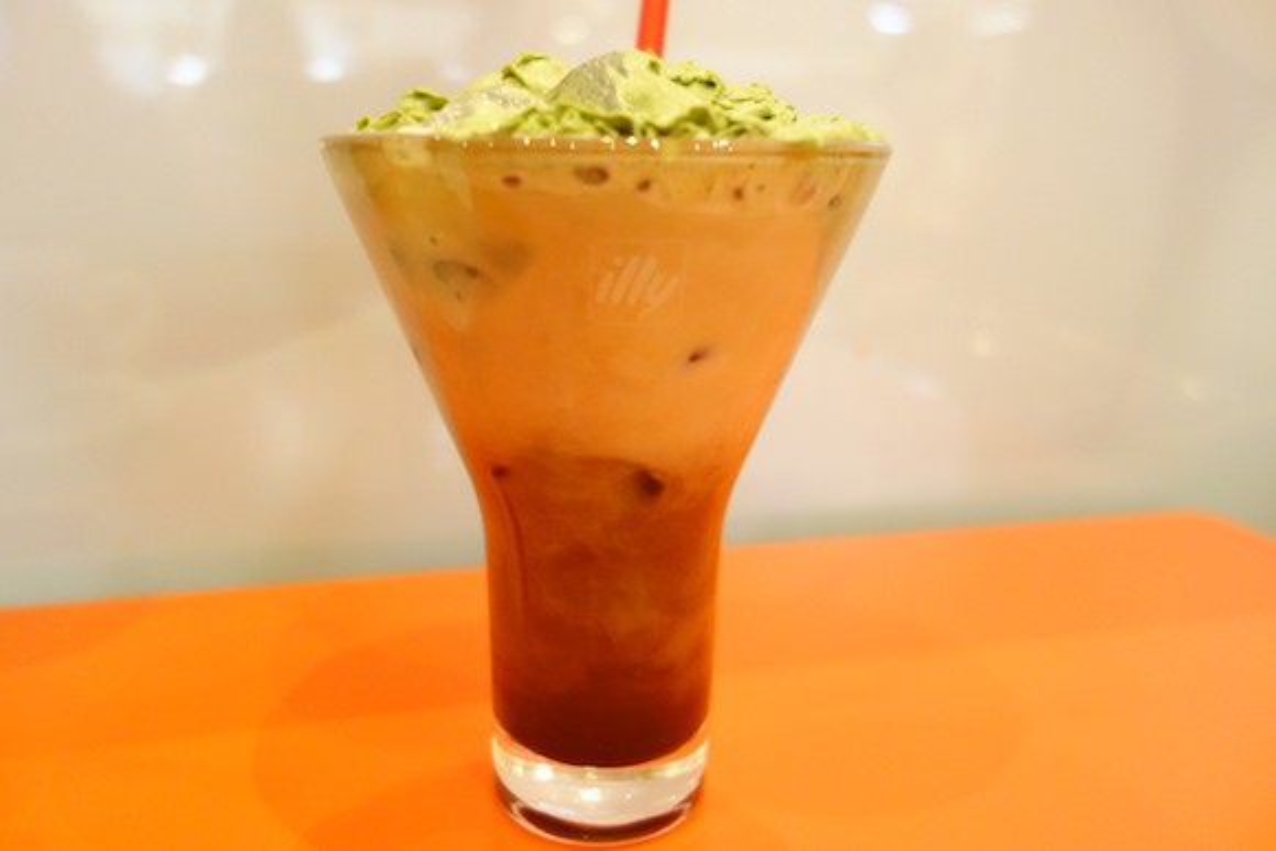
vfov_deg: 46.4
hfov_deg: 65.5
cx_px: 638
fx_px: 993
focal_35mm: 28
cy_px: 426
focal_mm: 10.4
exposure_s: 1/30
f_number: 1.8
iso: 800
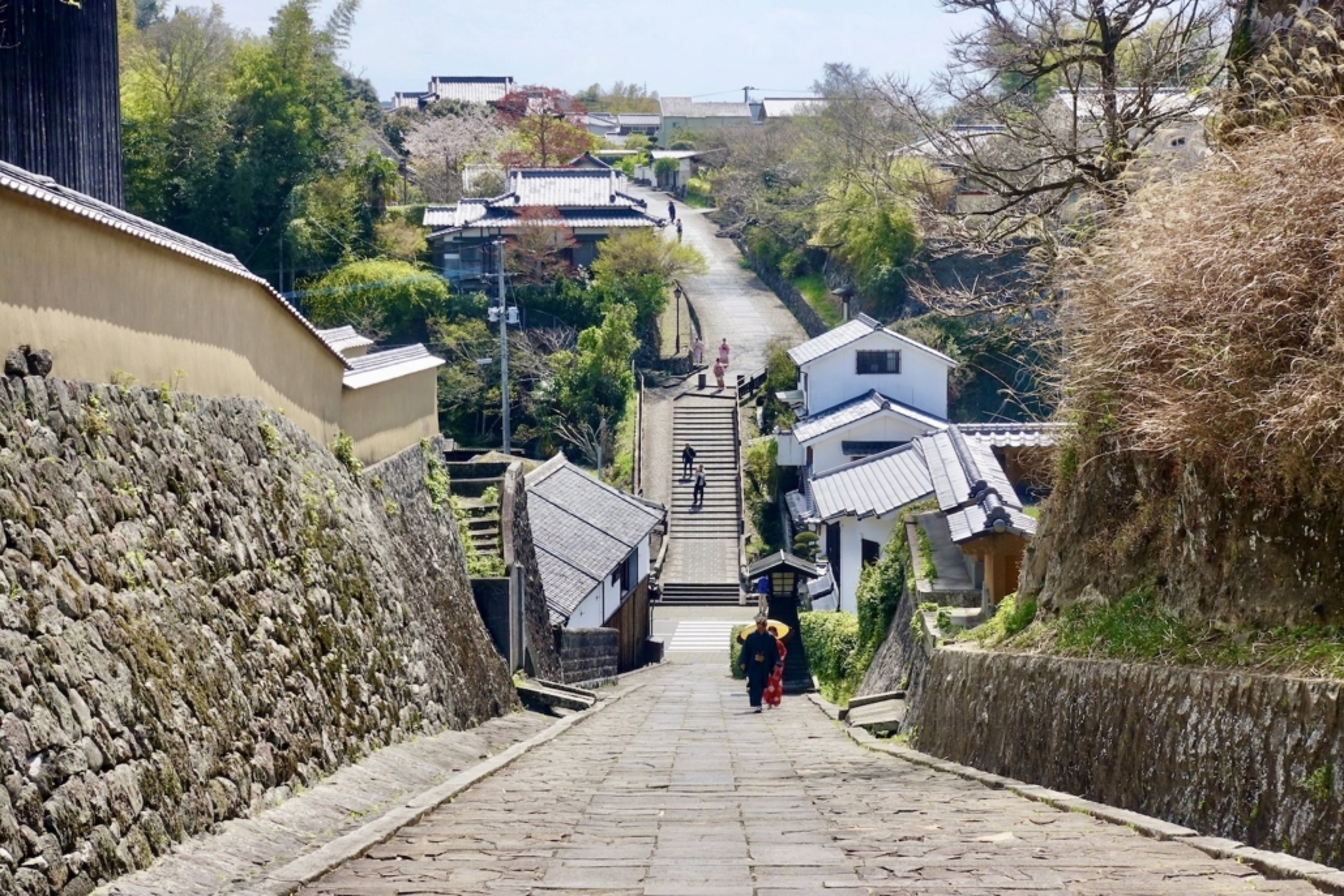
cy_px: 448
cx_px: 672
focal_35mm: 70
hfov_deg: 28.8
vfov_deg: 19.5
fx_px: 2614
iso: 125
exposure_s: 1/400
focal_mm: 25.7
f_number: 5.6
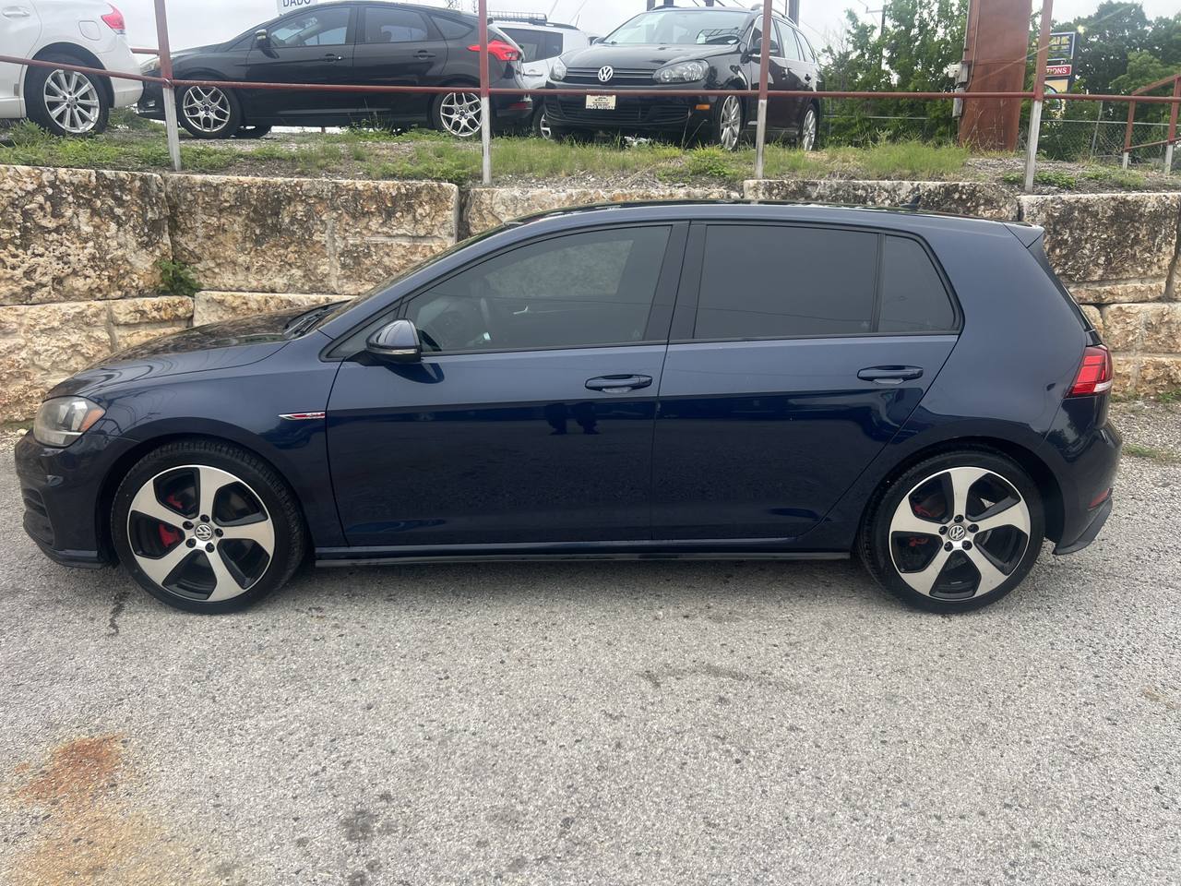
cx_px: 590
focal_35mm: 26
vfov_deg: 53.1
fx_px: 887
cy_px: 443
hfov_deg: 67.3
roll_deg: +1.2
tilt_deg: -14.9
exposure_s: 1/646
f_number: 1.5
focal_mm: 5.7
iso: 50
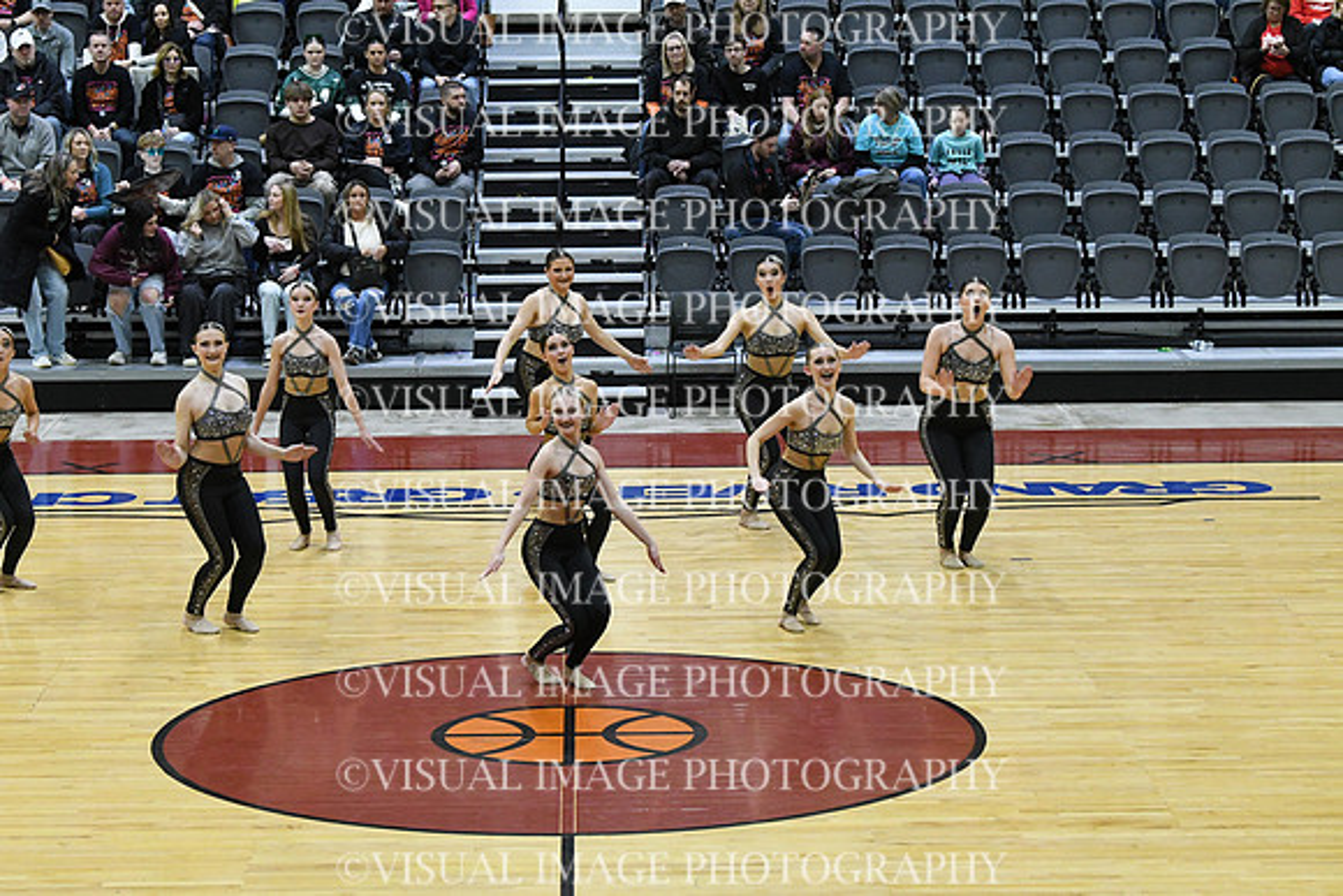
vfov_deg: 13.0
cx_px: 672
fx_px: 3918
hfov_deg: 19.5
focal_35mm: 105
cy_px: 448
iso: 5000
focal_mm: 70
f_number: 4
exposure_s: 1/400
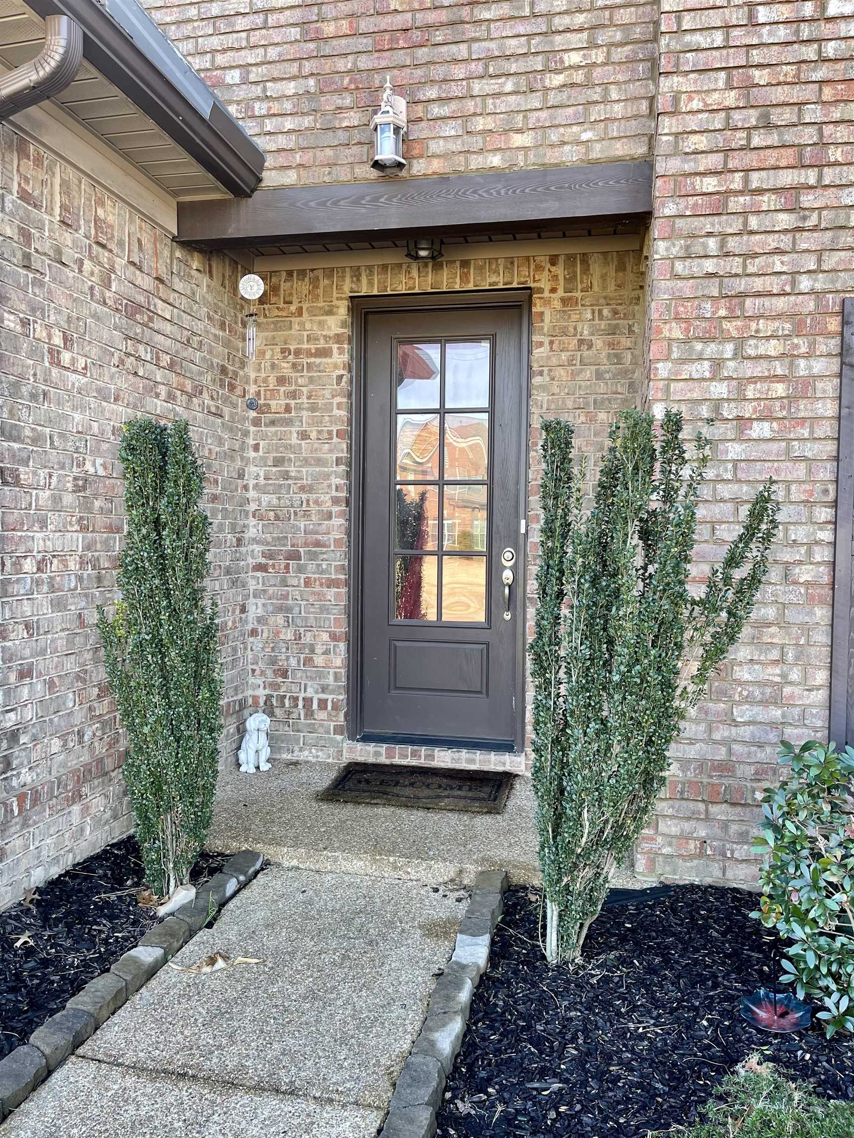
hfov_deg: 53.1
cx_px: 427
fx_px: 855
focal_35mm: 26
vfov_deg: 67.3
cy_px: 569
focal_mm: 5.1
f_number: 1.6
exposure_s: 1/133
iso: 32
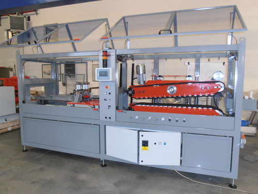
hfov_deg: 60.0
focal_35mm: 30
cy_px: 97
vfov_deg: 46.8
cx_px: 129
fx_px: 224
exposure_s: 1/30
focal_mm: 5.25
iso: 200
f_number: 3.5
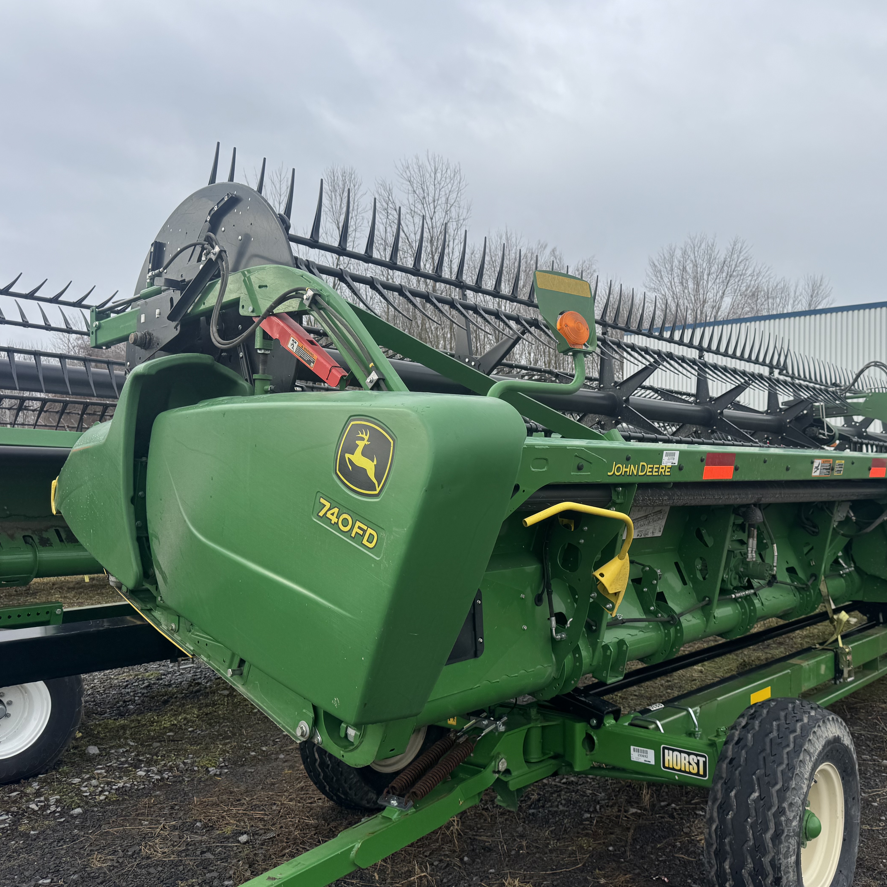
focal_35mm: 29
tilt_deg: +1.8
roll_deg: +0.6
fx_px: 841
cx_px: 561
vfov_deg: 55.6
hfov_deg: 54.9
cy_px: 436
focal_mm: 6.76
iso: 80
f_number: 1.78
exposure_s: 1/2959
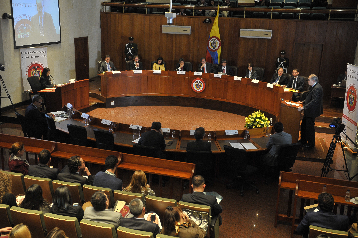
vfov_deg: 31.9
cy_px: 119
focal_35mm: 42
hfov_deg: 46.4
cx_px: 179
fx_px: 417
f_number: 3.5
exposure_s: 1/200
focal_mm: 42
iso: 2000
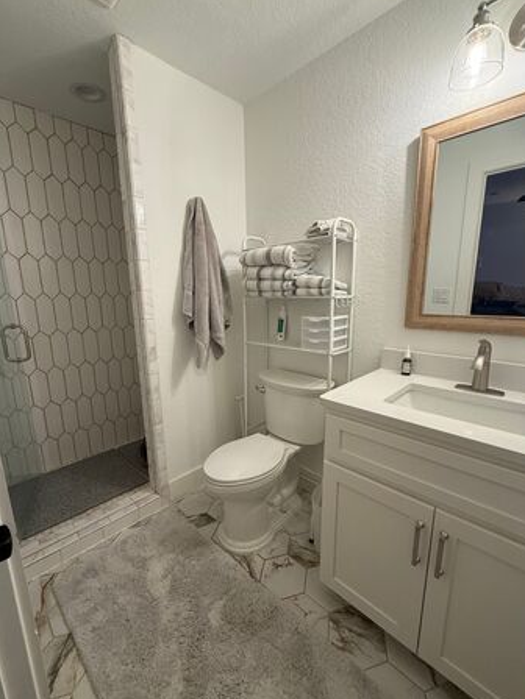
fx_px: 303
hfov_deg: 81.7
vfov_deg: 98.2
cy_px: 357
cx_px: 253
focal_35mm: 15
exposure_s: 1/60
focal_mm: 2.22
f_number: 2.2
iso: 200
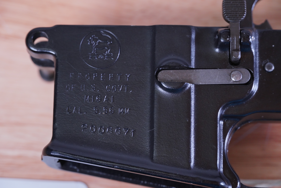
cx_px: 140
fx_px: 937
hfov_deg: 17.1
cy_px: 94
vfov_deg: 11.4
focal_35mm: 120
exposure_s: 1/125
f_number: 5.6
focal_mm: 80
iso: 1000
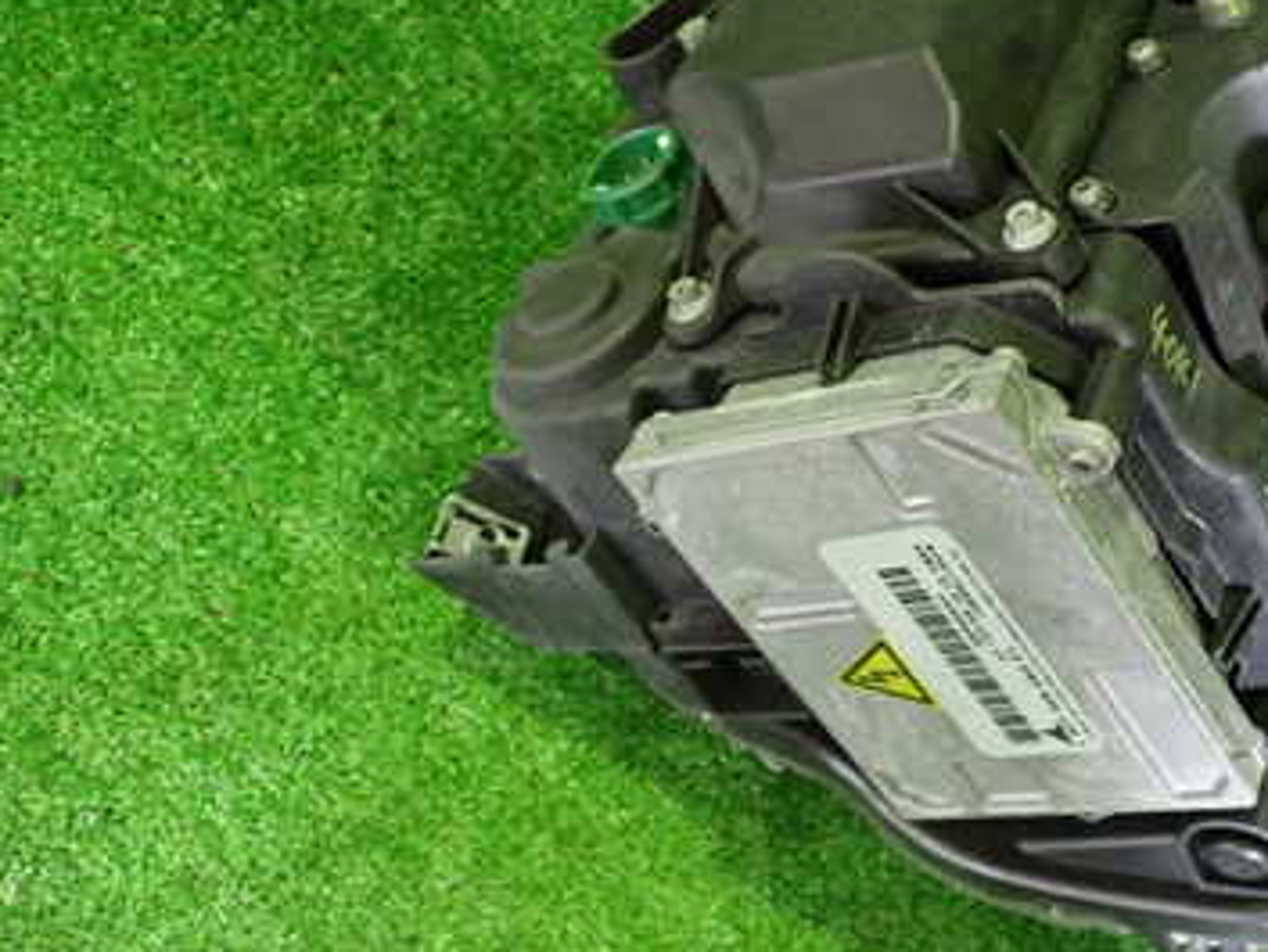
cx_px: 1042
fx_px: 1869
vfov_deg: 28.5
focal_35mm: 51
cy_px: 392
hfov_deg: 36.0
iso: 1000
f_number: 2.3
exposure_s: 1/40
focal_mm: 5.4
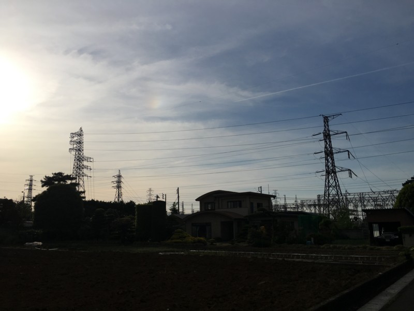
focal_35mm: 29
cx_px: 207
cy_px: 156
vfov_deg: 48.2
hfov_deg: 61.7
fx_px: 347
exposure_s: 1/5495
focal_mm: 4.15
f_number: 2.2
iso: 25
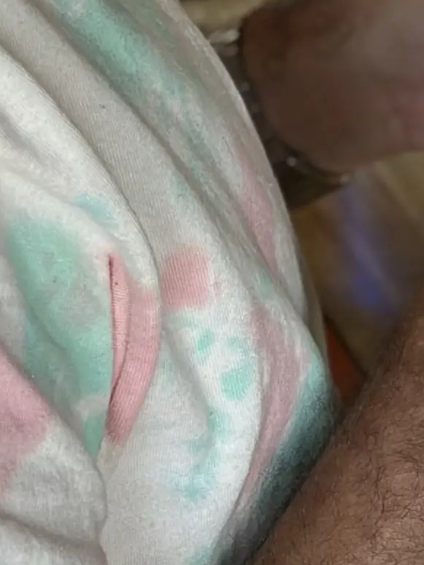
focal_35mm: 250
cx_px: 695
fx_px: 4081
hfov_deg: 5.9
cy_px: -205
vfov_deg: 7.8
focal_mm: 6.86
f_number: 1.78
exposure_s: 1/100
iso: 125
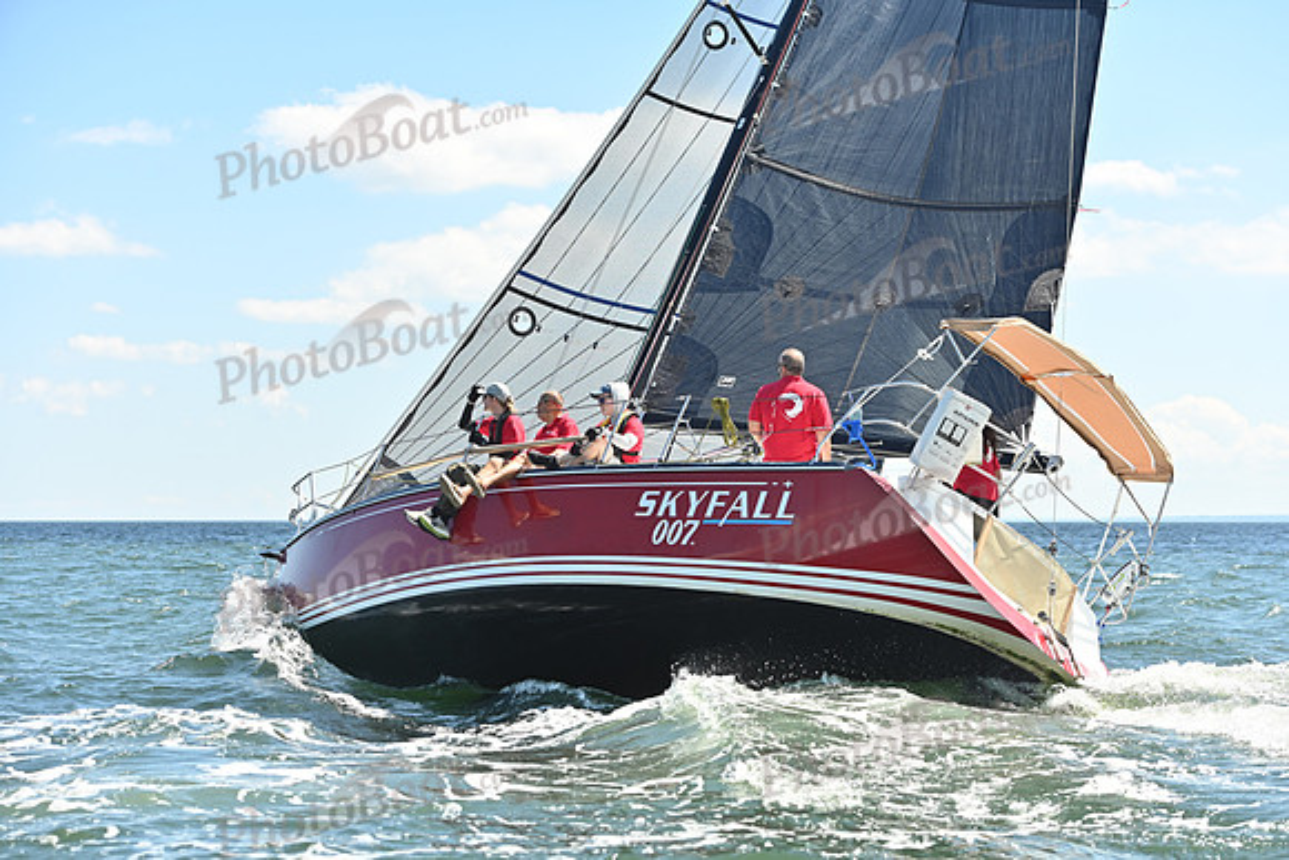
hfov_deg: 28.8
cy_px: 430
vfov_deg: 19.5
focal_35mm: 70
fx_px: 2507
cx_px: 644
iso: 250
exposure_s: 1/1250
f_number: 5
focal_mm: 70
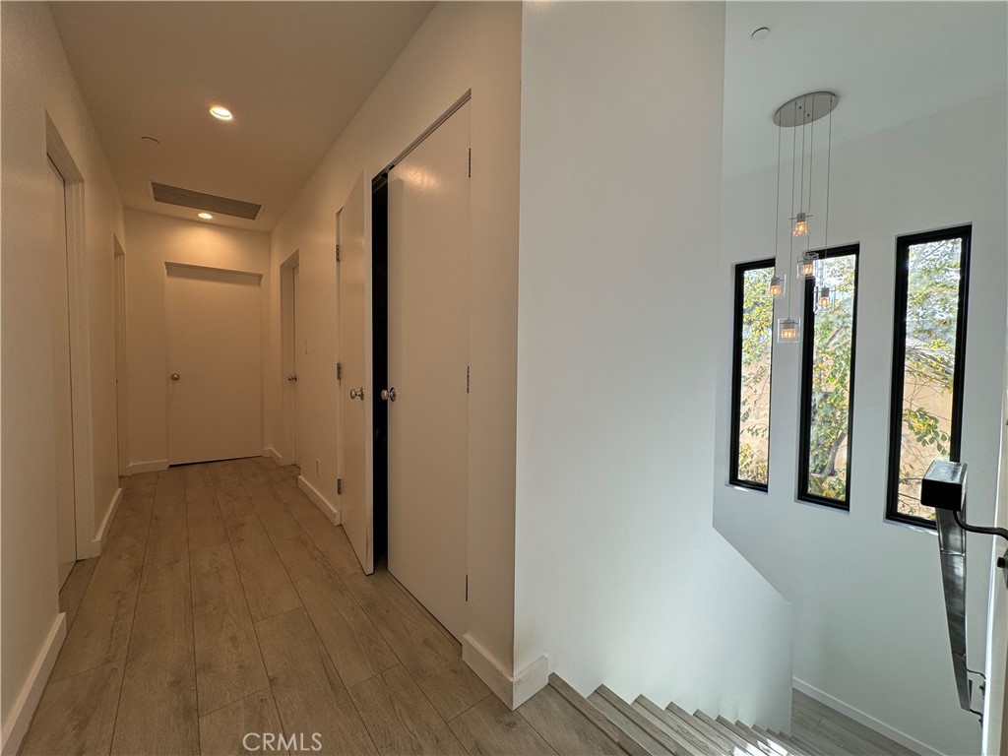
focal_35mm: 14
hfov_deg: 102.1
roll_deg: -0.6
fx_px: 408
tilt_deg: -2.4
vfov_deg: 85.7
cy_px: 378
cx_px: 504
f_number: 2.2
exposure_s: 1/124
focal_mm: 2.22
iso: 40
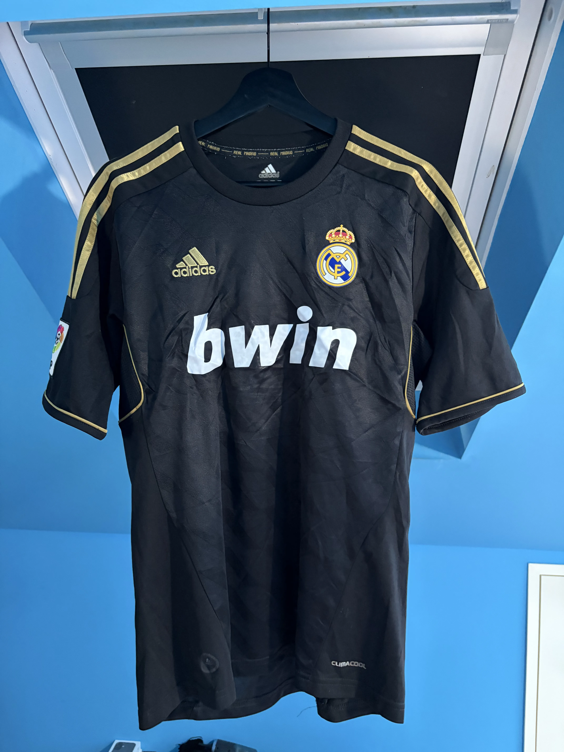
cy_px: 376
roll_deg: -0.5
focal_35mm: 26
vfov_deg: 67.3
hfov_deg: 53.1
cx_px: 282
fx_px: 565
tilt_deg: -1.7
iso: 640
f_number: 1.6
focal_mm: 5.96
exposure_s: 1/30
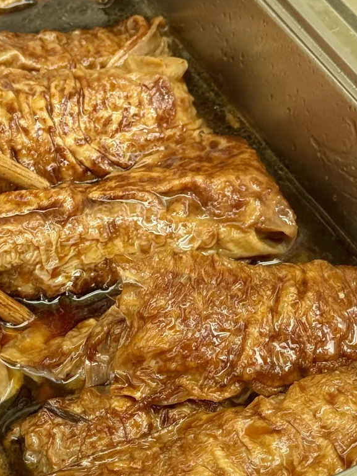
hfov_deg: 16.4
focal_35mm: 90
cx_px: 111
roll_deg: +4.4
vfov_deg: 21.8
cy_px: 250
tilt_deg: -43.9
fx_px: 1238
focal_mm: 6.76
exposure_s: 1/80
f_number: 1.78
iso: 100
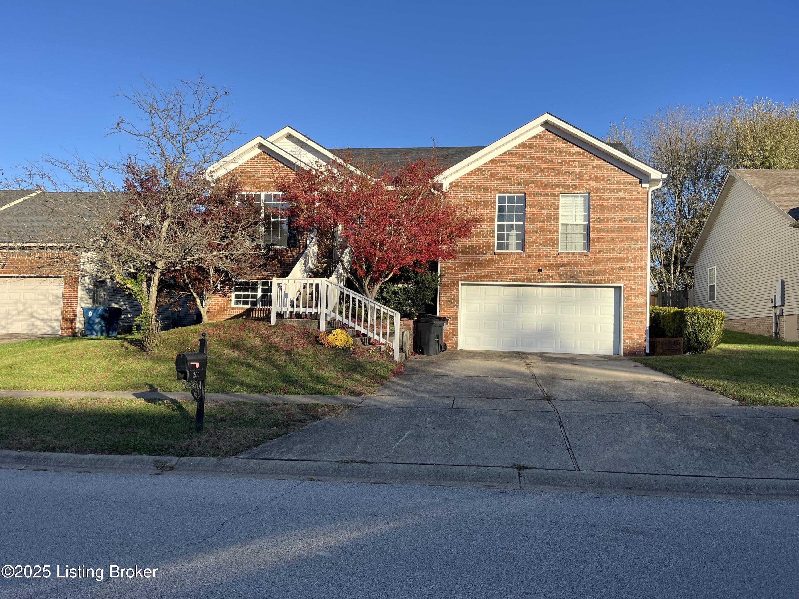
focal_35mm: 26
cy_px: 300
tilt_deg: +3.0
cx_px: 400
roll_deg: -2.1
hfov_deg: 67.3
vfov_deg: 53.1
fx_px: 600
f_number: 1.6
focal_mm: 5.1
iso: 50
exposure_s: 1/1776
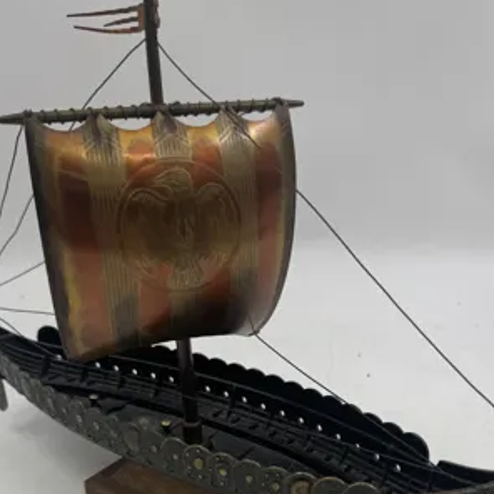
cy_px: 414
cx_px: 284
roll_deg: +2.1
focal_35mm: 43
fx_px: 694
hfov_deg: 39.1
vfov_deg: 37.4
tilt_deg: -28.8
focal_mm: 6.76
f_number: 1.78
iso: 80
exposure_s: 1/739
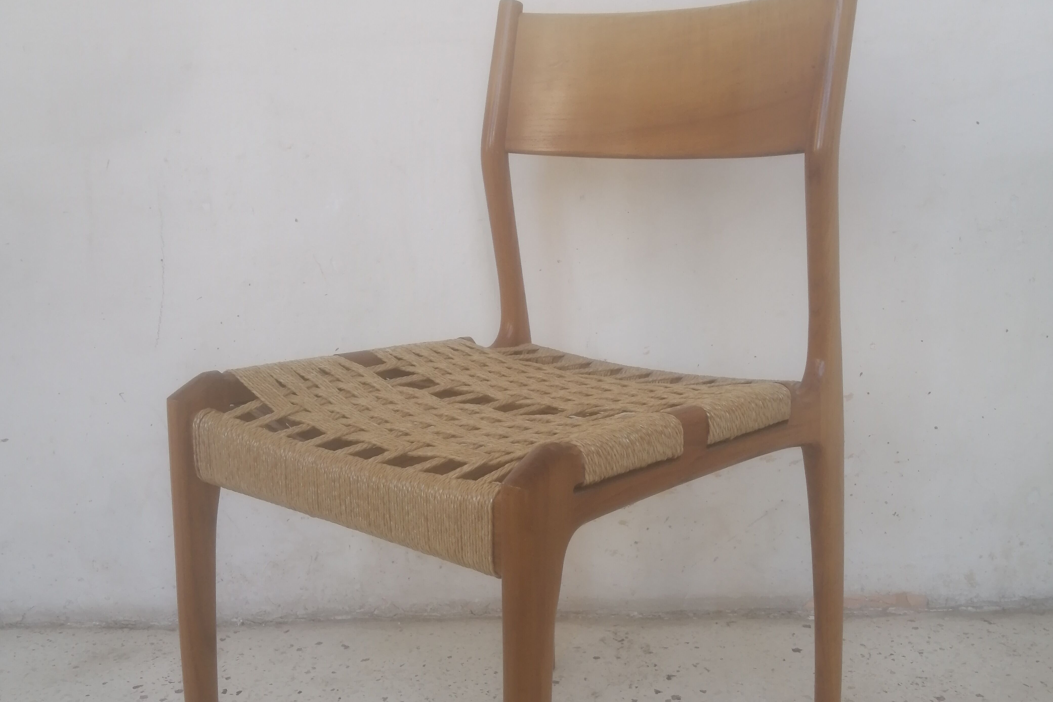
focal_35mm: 38
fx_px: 1111
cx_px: 526
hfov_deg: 50.7
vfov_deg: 34.9
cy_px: 439
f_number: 1.8
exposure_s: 1/50
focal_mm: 3.62
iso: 50
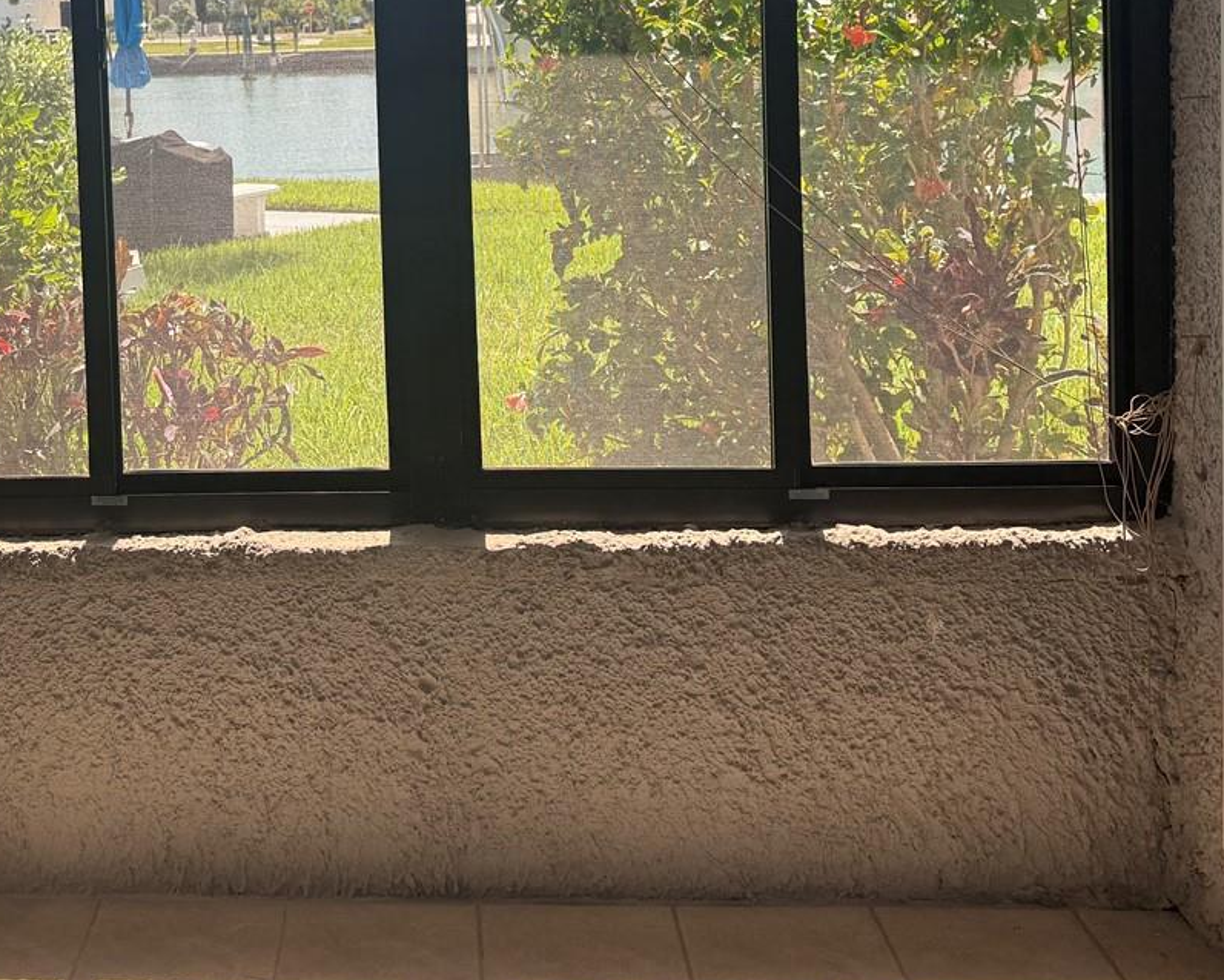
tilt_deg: -5.6
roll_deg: +1.7
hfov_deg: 38.3
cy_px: 100
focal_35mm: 47
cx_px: 275
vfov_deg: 30.7
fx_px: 1703
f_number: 1.78
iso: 80
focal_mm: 6.76
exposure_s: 1/551
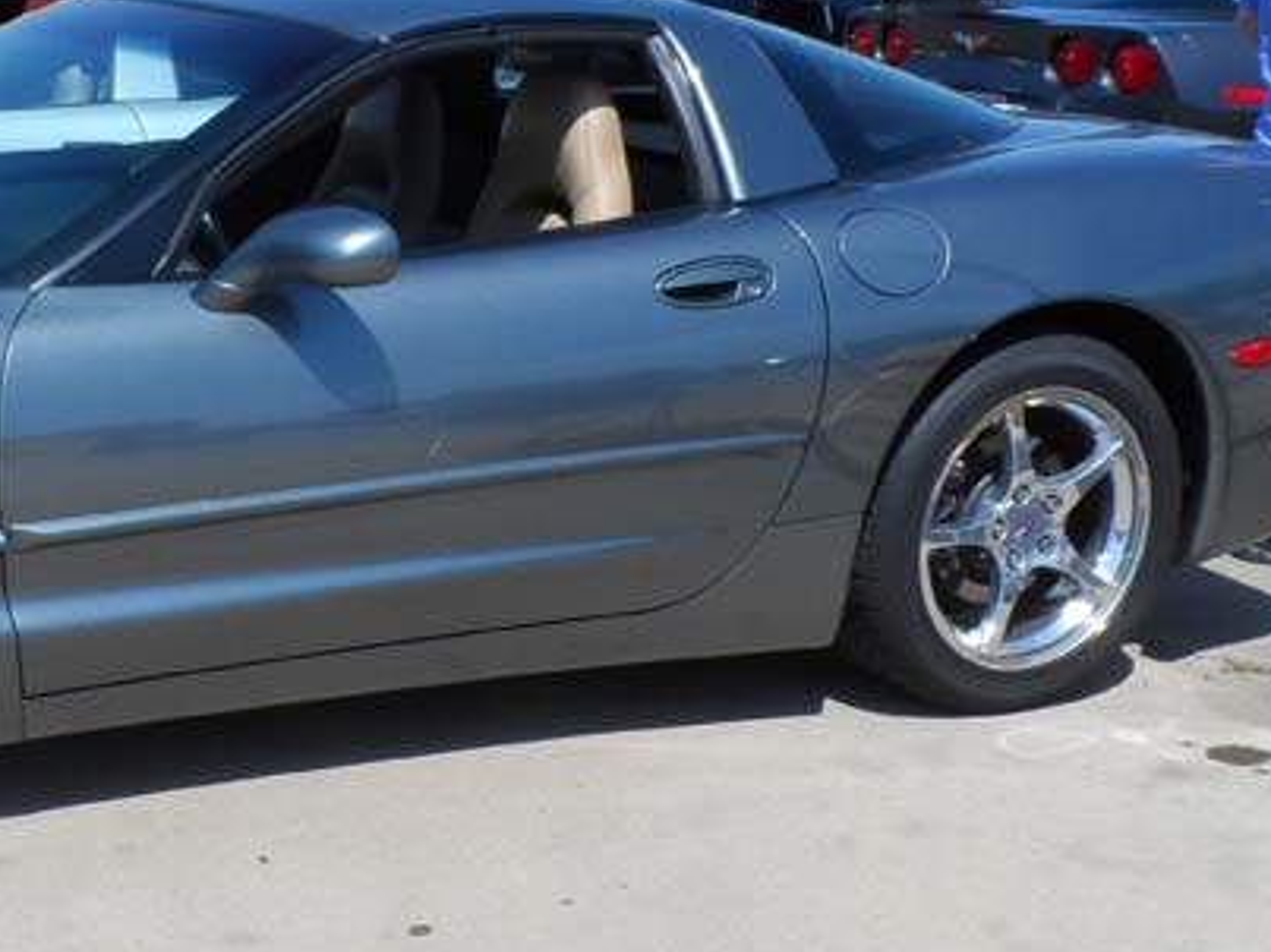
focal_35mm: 61
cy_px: 485
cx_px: 199
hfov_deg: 30.7
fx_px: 2239
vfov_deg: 24.0
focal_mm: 4
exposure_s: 1/500
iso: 80
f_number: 4.5
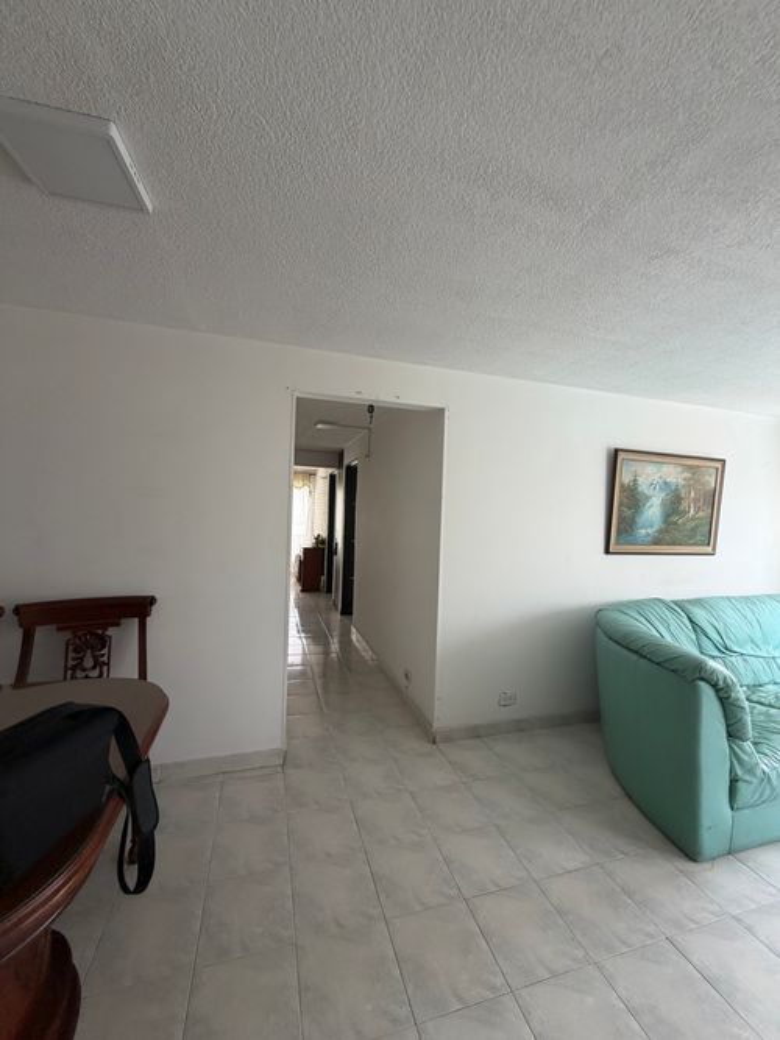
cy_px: 520
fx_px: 421
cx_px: 390
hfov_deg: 85.7
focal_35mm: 14
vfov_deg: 102.1
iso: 100
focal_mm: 2.22
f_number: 2.2
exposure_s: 1/121
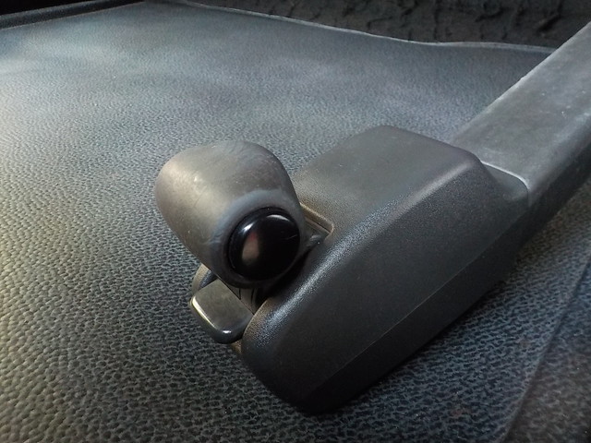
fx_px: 512
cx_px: 296
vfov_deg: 46.8
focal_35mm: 30
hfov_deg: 60.0
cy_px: 222
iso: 640
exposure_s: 1/15
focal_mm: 4.1
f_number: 3.3
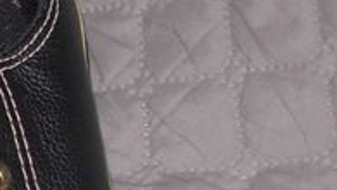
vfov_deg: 5.7
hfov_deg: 9.6
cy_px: 249
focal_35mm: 212
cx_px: -297
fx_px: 1896
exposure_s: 1/22.6
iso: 79
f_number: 2.9
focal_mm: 6.3
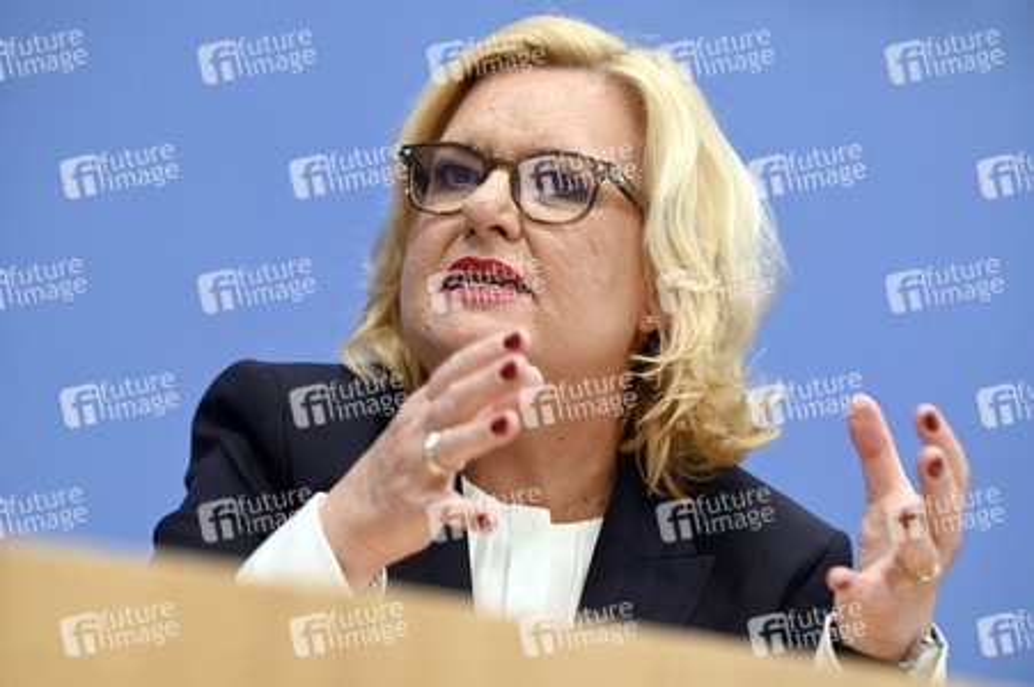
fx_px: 4736
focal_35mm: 165
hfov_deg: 12.5
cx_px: 517
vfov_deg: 8.3
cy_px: 344
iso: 2000
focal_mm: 165
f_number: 4.5
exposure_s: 1/400
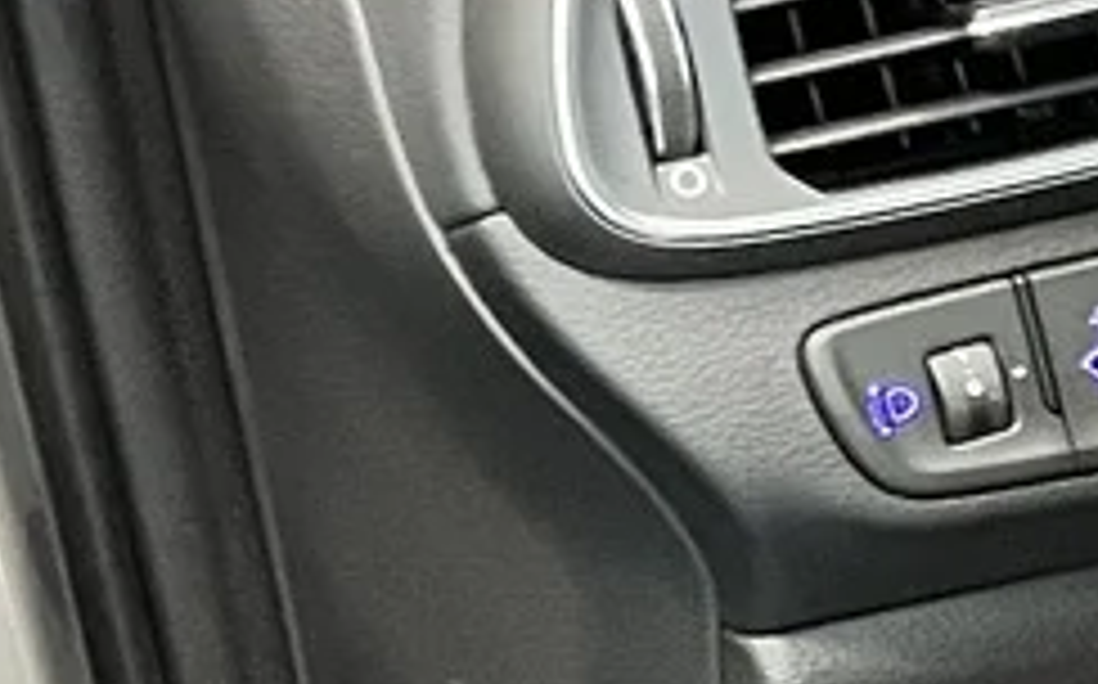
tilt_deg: -35.7
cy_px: 1125
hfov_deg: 10.5
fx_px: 5411
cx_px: 2277
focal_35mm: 181
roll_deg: +0.7
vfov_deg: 7.1
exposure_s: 1/36
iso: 640
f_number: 1.6
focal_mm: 5.1
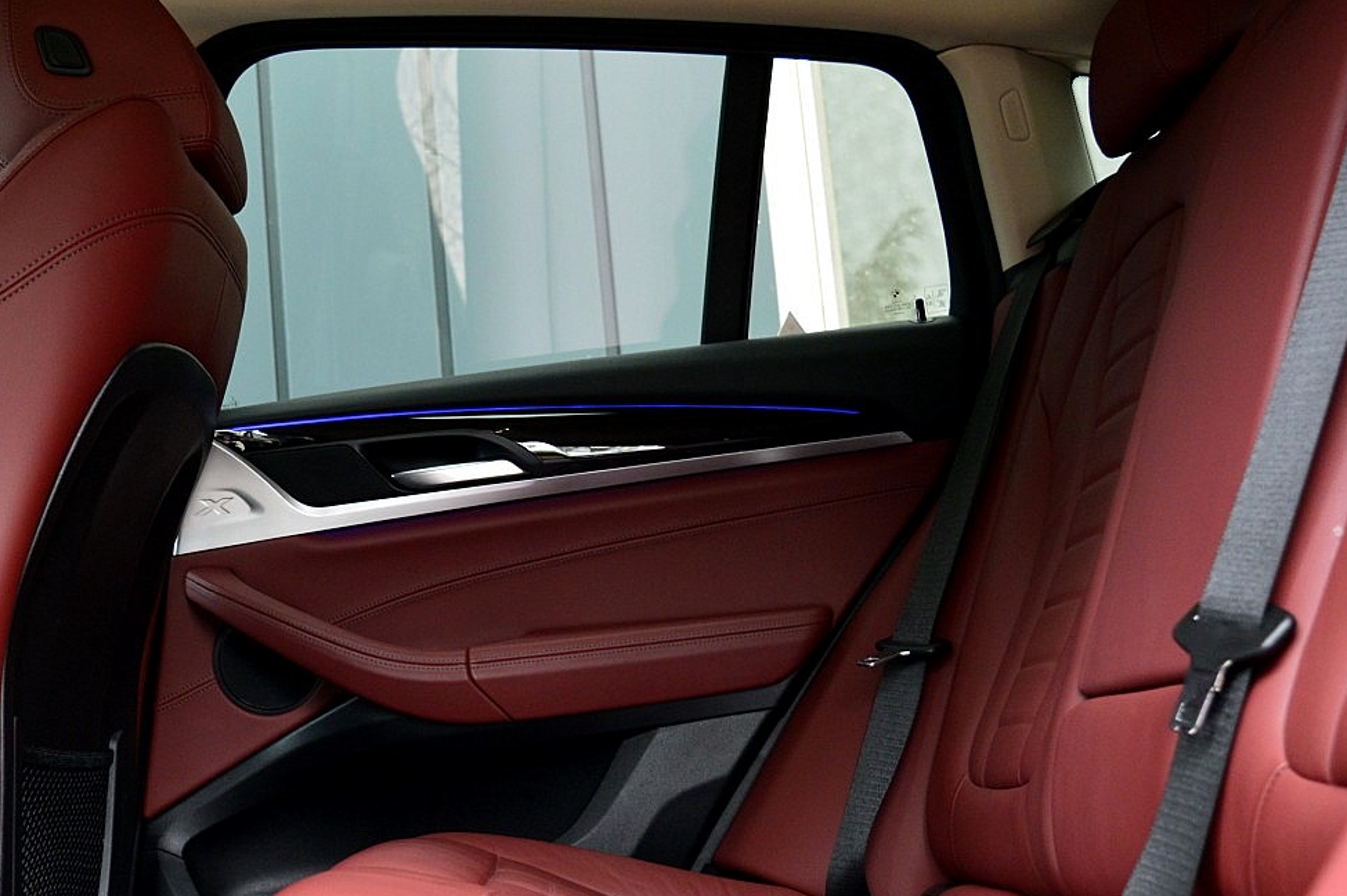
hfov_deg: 36.0
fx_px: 2056
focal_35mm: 55
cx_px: 484
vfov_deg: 24.5
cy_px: 543
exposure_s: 1/60
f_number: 4
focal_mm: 22
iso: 800
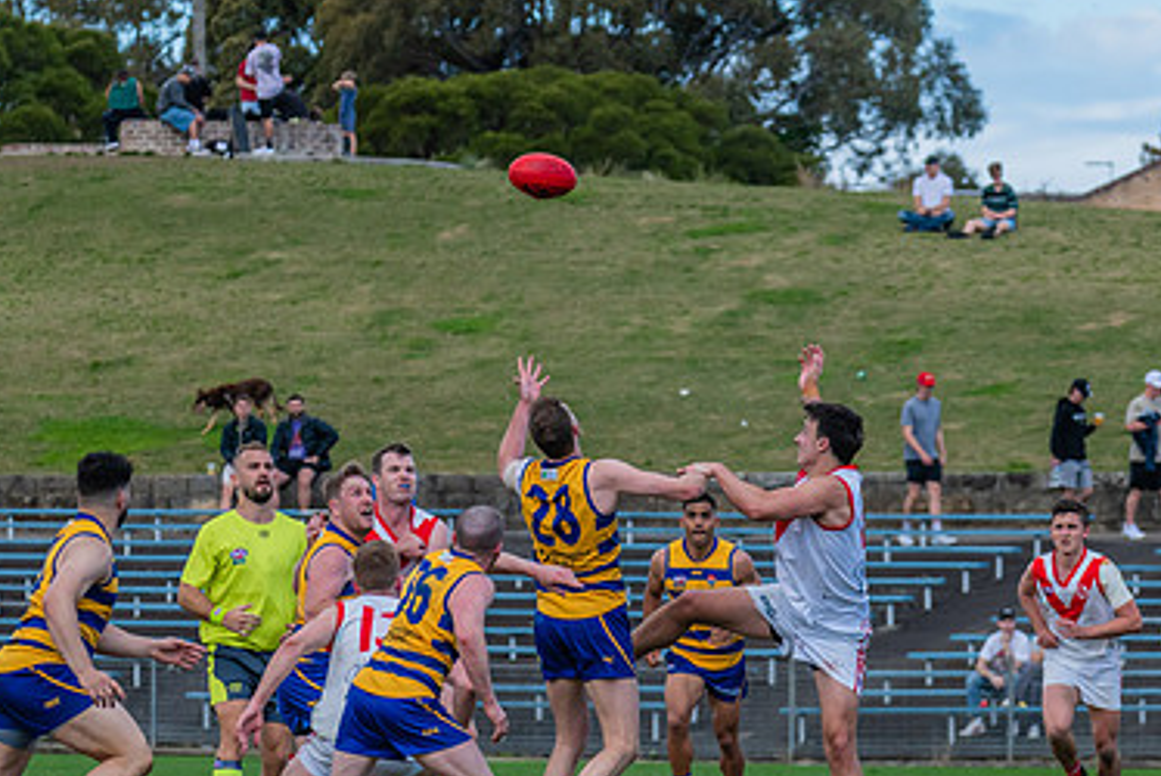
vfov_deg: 4.1
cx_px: 779
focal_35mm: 337
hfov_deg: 6.1
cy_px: 529
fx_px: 10876
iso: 800
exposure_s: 1/1600
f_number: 7.1
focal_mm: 210
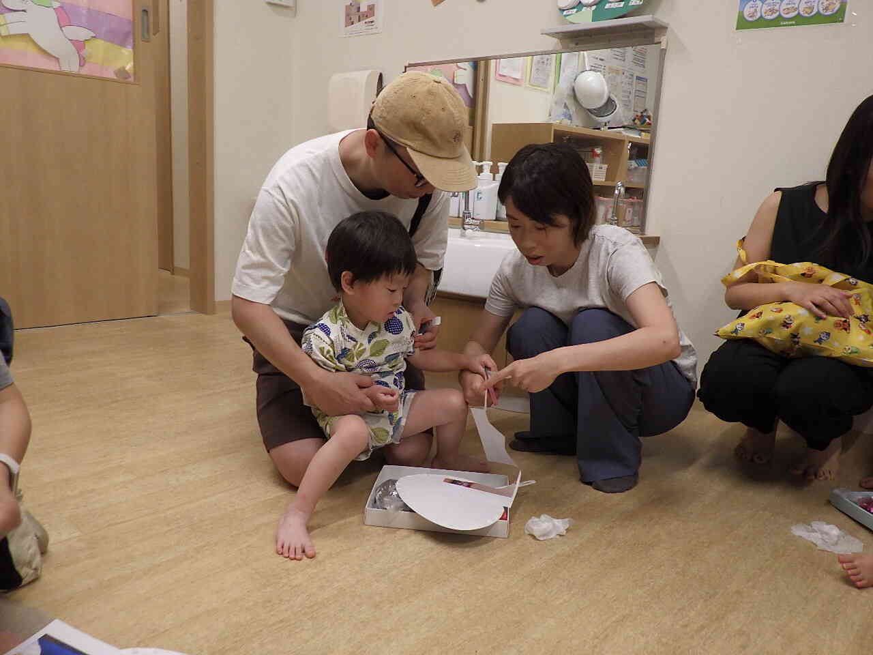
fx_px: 706
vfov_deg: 49.7
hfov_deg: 63.4
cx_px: 436
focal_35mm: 28
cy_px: 328
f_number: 3.5
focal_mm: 5
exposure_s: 1/60
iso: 250
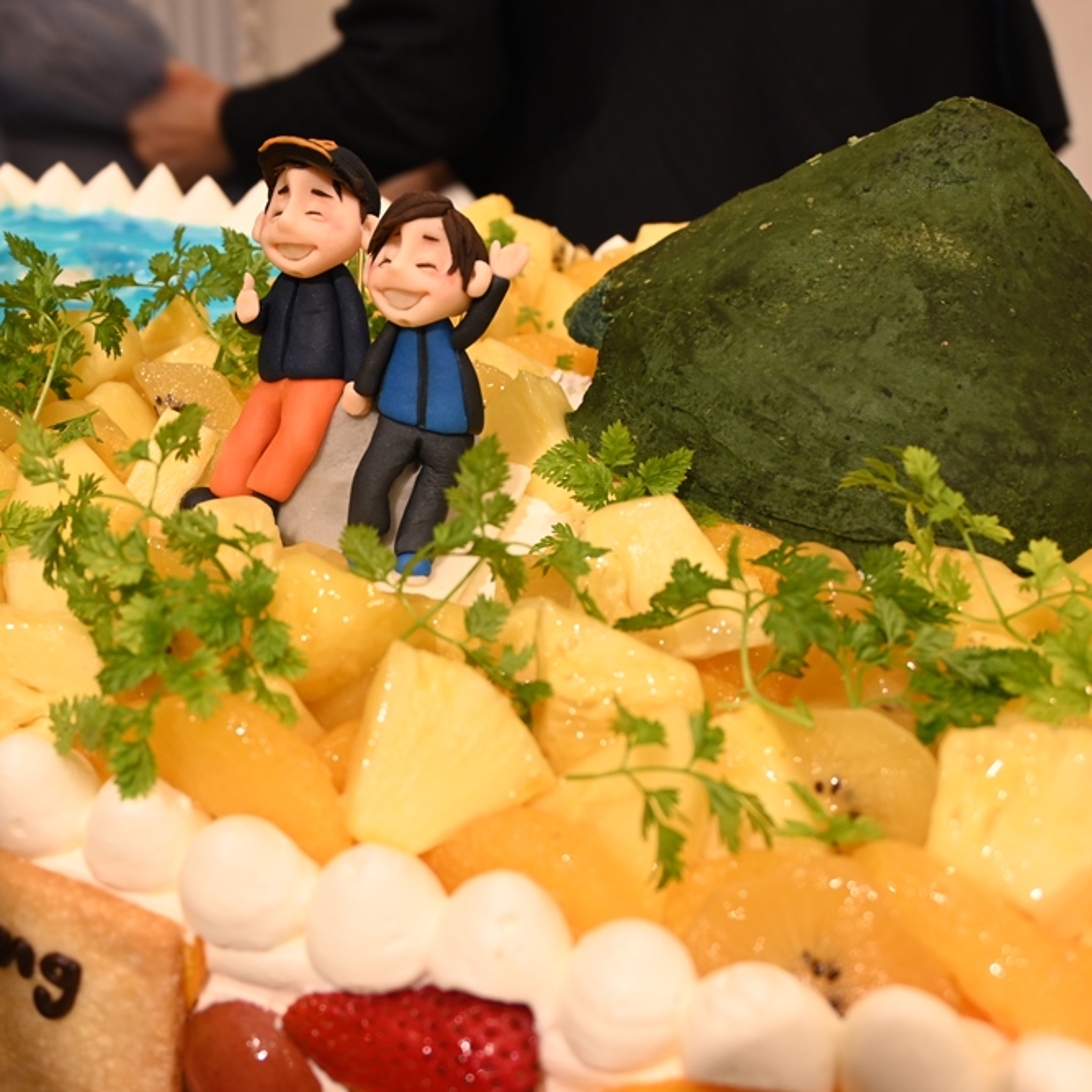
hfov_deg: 38.5
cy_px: 555
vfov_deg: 39.2
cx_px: 330
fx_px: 1535
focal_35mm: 43
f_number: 4.5
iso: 200
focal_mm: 22
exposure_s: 1/50
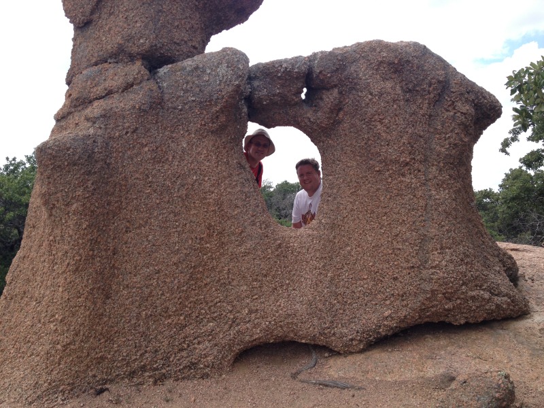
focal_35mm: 35
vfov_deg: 40.7
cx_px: 272
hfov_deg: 52.6
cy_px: 204
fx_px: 550
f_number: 2.4
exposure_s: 1/890
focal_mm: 4.28
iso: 50
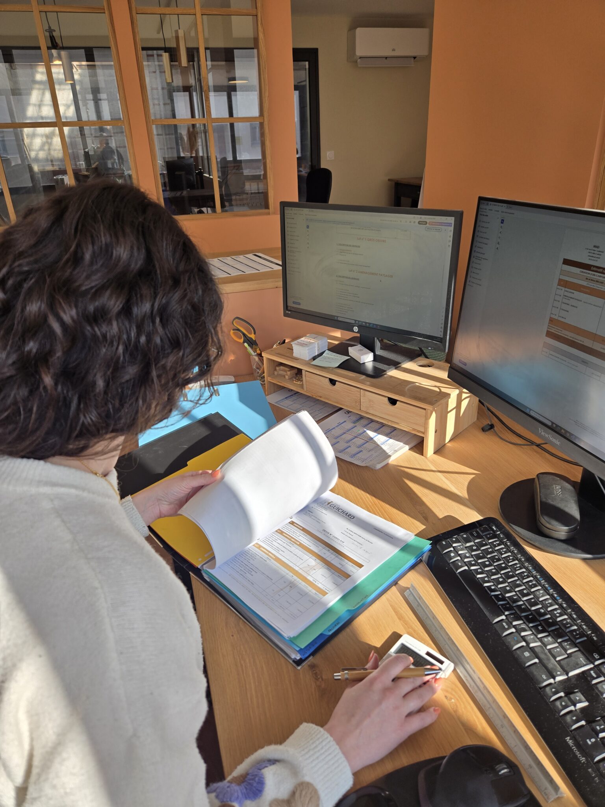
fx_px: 536
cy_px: 404
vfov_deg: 73.9
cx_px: 302
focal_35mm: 23
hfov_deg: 58.9
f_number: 1.8
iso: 25
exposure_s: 1/516
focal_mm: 5.4
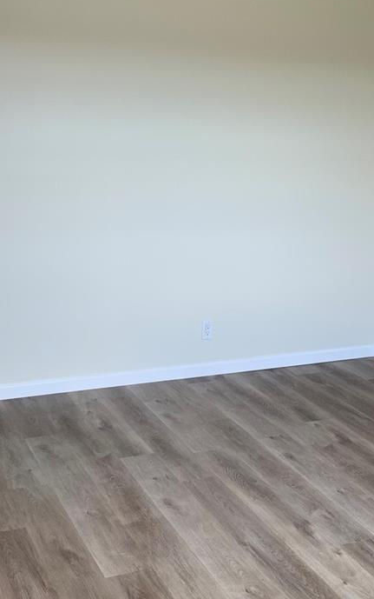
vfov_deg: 41.8
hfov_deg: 26.8
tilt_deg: -14.4
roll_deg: -2.1
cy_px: 307
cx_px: 154
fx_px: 782
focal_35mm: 48
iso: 50
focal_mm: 4.25
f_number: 1.8
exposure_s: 1/60
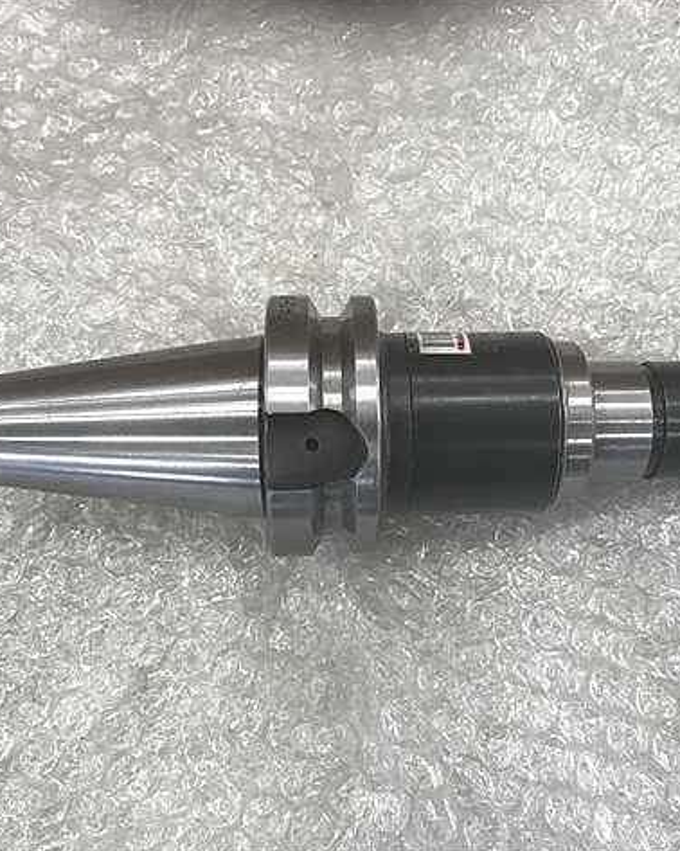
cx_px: 405
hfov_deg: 40.0
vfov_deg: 49.1
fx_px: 931
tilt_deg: -78.3
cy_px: 425
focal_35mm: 37
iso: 25
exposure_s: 1/30
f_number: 1.8
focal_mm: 3.99
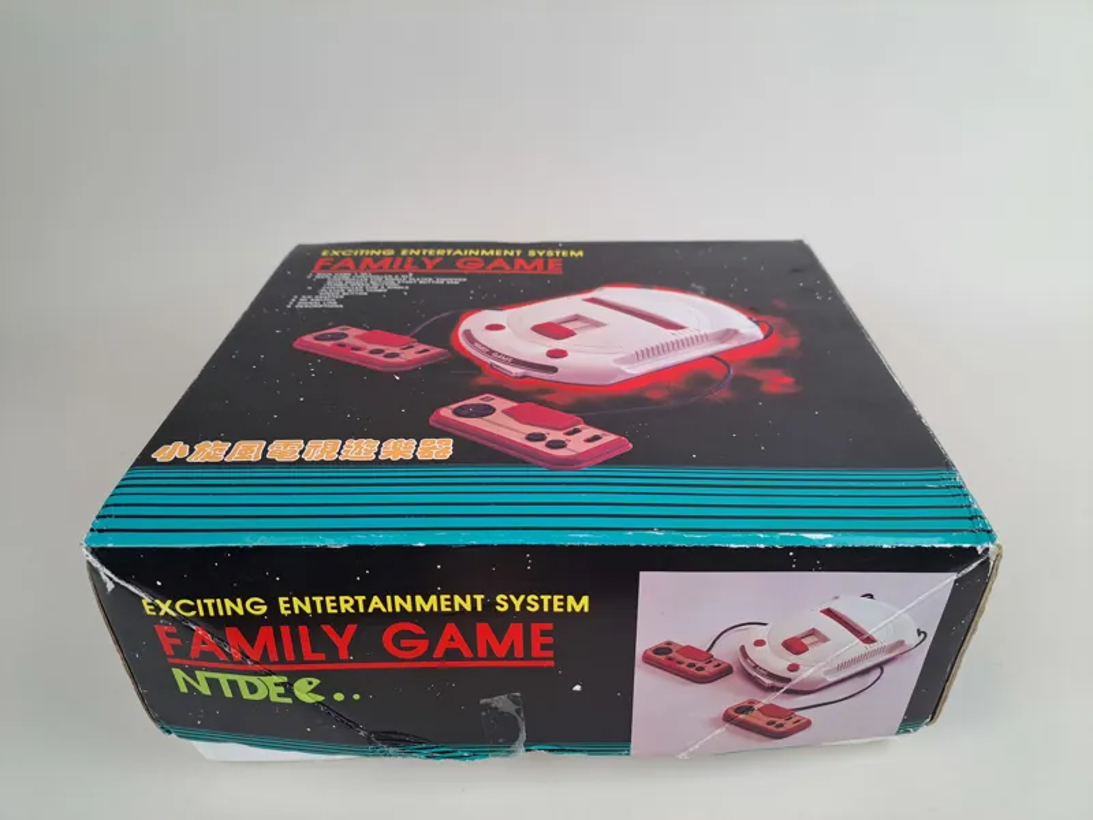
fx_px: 758
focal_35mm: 24
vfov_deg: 56.8
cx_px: 546
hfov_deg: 71.6
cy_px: 410
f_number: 1.8
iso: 50
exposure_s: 1/100
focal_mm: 5.23
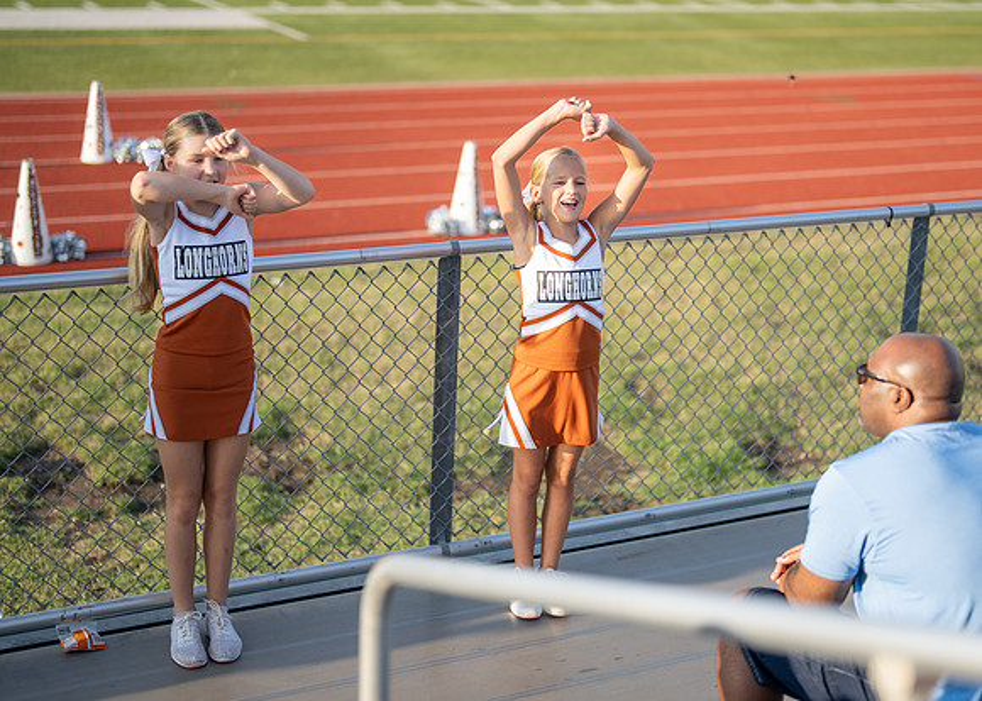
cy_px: 321
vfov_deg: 21.7
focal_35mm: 66
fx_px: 1827
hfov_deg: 30.1
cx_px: 563
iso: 100
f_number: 1.2
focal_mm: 50
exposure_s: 1/3200
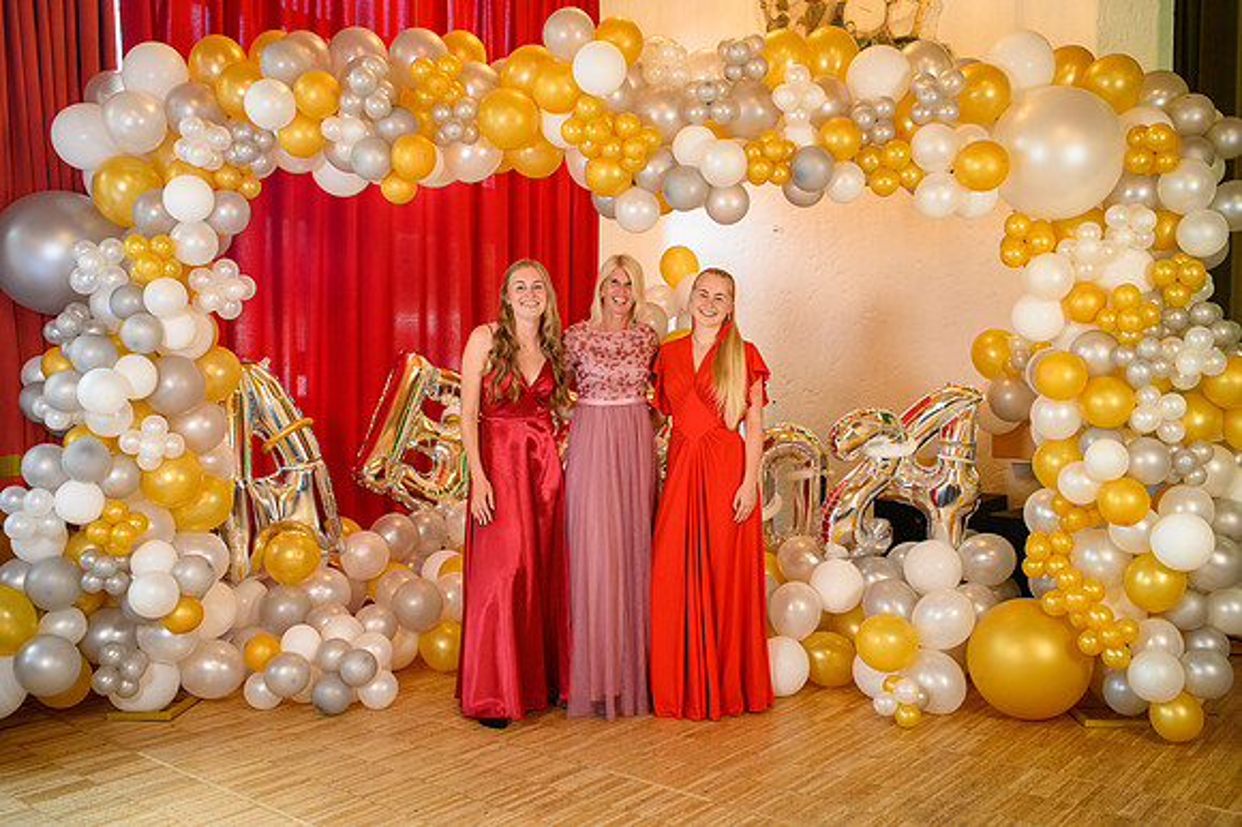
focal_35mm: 35
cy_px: 414
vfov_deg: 37.8
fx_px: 1207
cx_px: 621
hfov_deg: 54.5
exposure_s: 1/100
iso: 1250
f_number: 3.5
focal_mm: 35
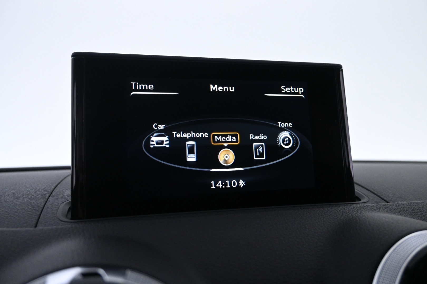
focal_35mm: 29
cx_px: 214
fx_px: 347
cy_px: 142
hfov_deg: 63.2
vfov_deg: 44.6
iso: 3200
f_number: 4
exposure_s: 1/60
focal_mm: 19.5
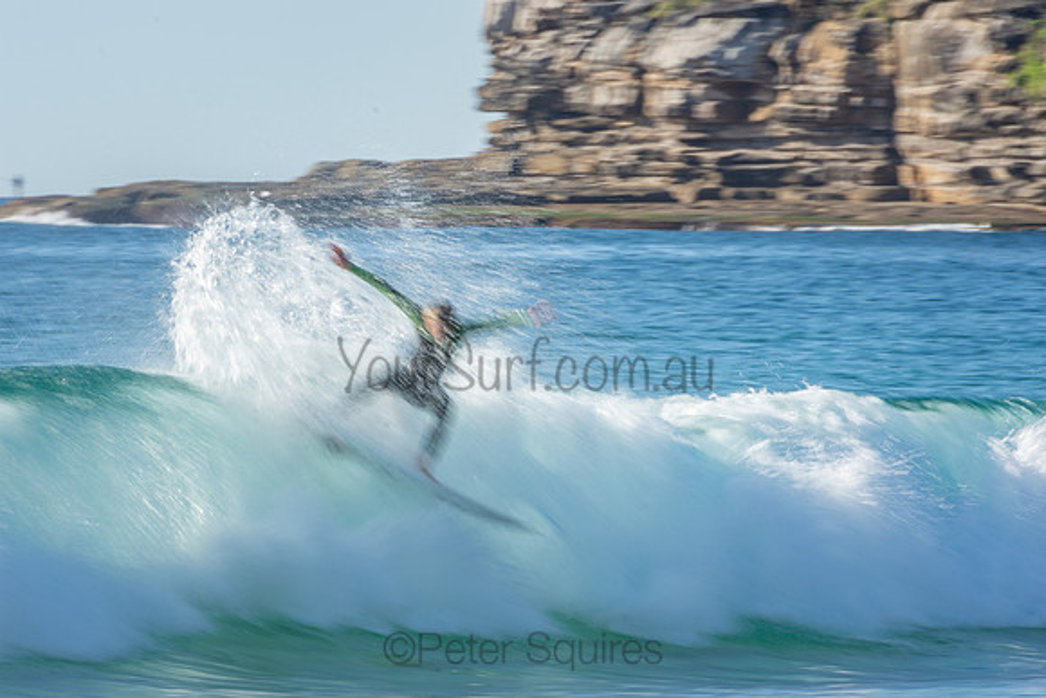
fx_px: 17437
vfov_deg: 2.3
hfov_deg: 3.4
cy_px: 349
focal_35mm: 600
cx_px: 523
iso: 100
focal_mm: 400
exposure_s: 1/30
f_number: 22
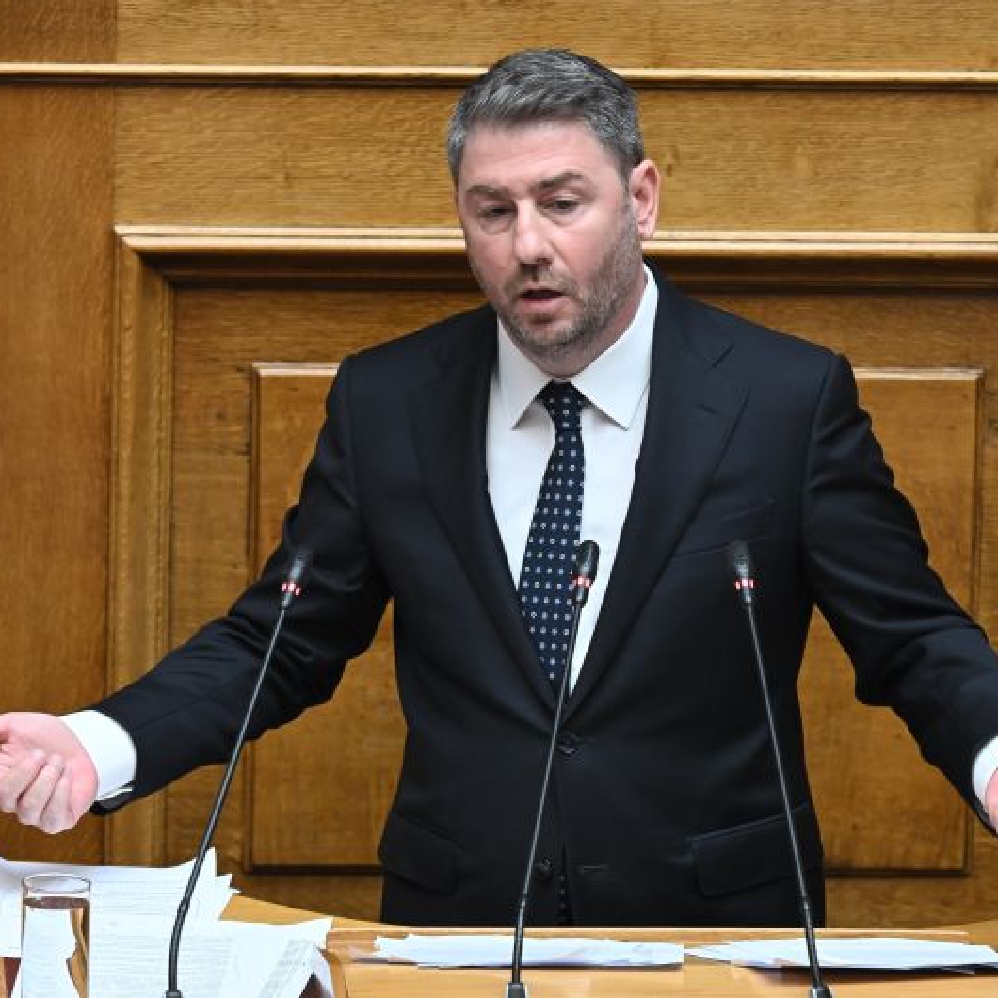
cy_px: 498
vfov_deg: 3.2
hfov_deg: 3.2
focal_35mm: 551
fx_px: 17973
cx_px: 554
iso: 3600
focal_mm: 430
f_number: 6
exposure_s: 1/250
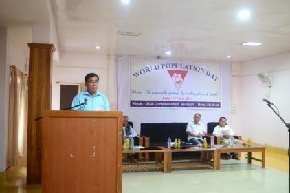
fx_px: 266
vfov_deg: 40.0
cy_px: 96
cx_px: 145
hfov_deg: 57.2
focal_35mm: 33
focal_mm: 22
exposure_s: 1/10
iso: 400
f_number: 4.5
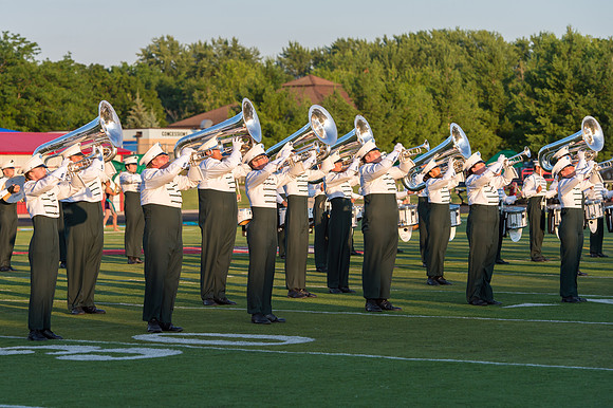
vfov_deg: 10.3
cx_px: 274
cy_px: 204
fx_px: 2260
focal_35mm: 133
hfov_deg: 15.4
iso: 250
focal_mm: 116
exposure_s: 1/800
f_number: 5
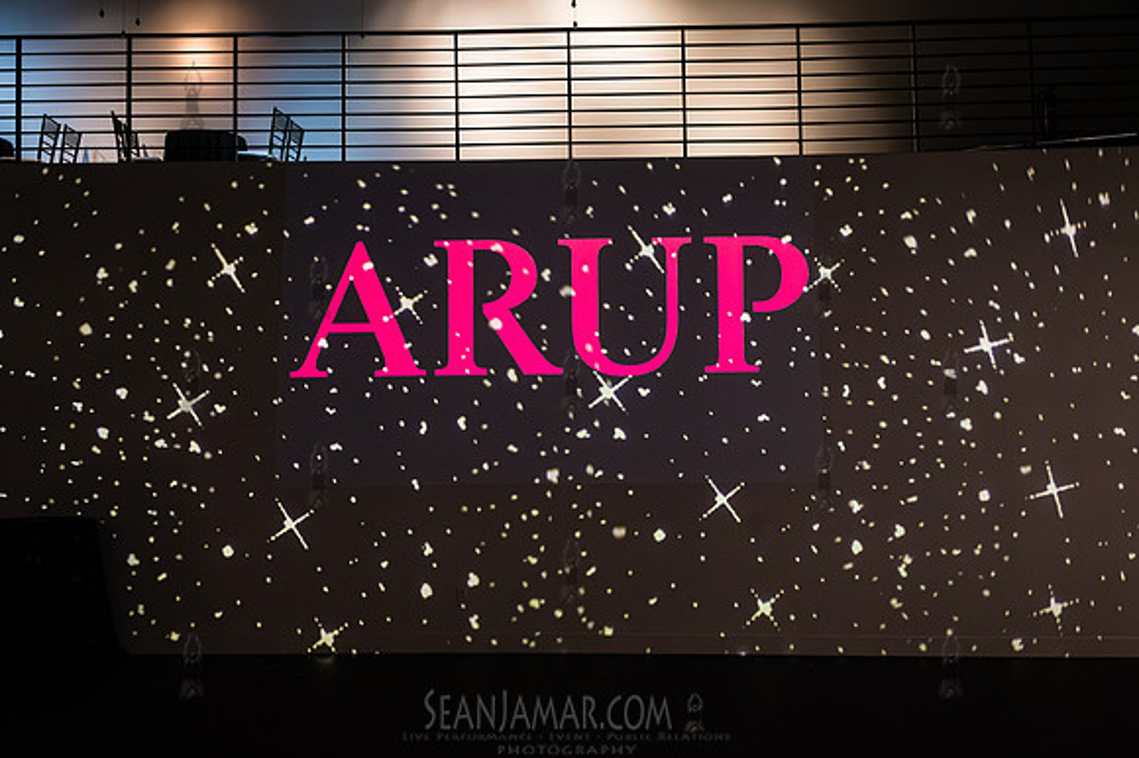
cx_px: 570
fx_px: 1107
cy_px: 379
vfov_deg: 37.8
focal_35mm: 35
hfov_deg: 54.5
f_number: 5
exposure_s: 1/200
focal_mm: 35
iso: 12800
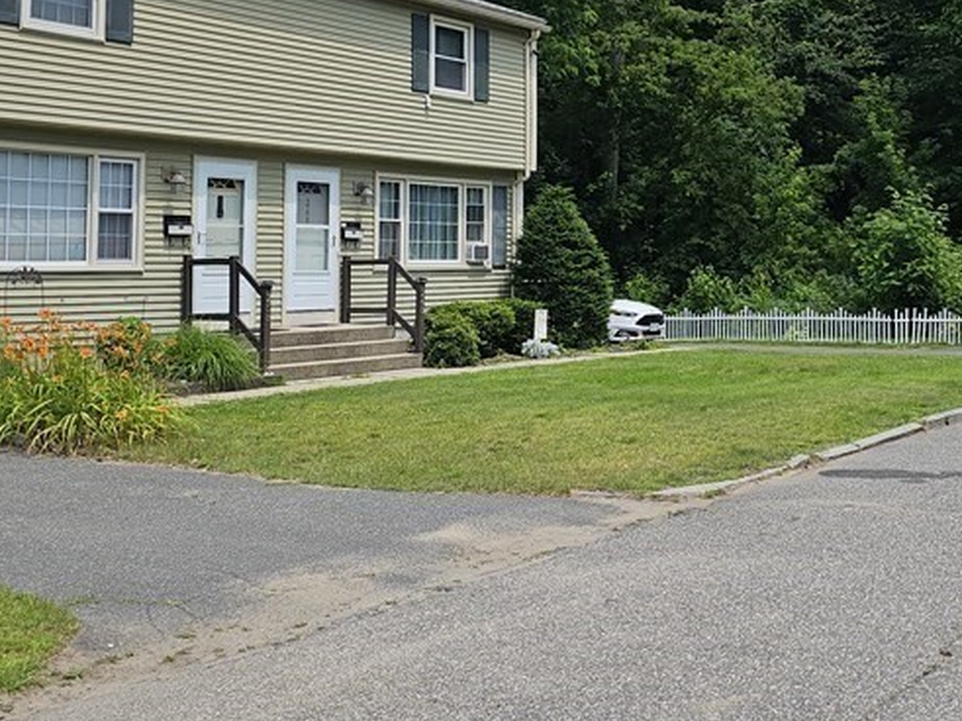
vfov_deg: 29.7
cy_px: 170
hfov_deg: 38.4
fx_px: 1334
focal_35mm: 48
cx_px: 750
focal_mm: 6.3
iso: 10
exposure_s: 1/734
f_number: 1.7
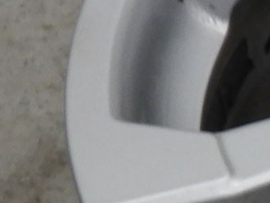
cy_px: 279
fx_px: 1622
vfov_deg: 7.1
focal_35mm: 208
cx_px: 674
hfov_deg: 8.6
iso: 320
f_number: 3.8
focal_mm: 6.1
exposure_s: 1/50
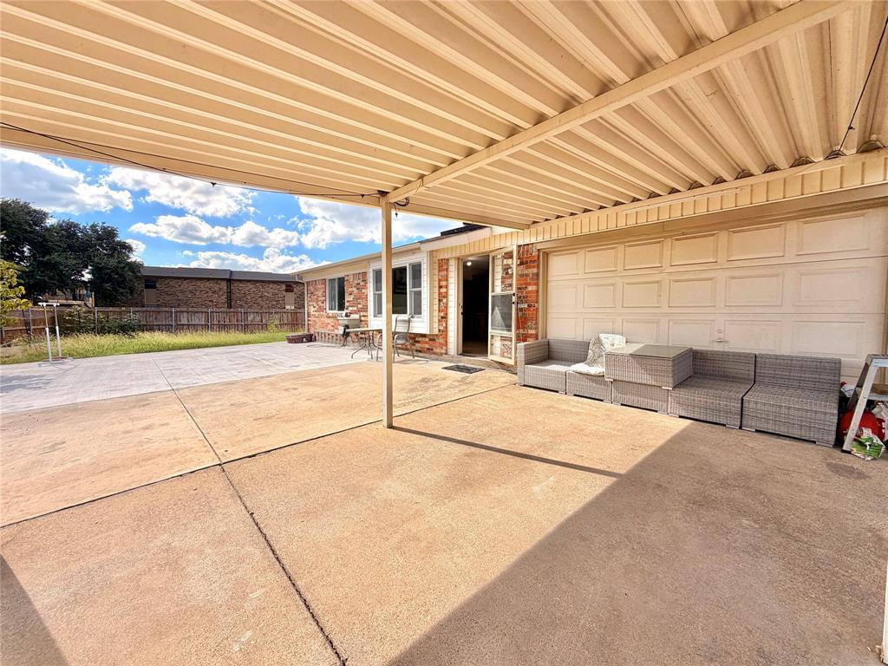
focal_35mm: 14
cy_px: 333
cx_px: 444
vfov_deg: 85.7
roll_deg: -0.2
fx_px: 359
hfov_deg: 102.1
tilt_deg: -2.7
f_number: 2.2
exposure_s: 1/955
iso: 25
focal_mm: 2.22
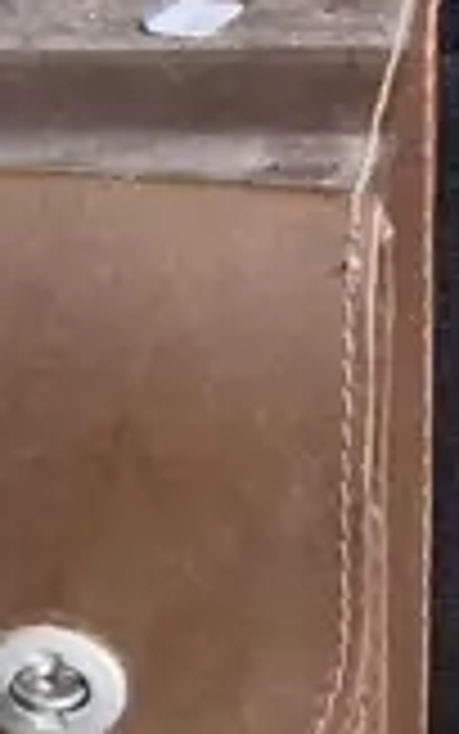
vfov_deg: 10.8
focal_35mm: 180
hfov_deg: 7.2
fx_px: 3599
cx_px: 540
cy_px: 1382
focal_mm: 2.87
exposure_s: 1/100
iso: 160
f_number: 2
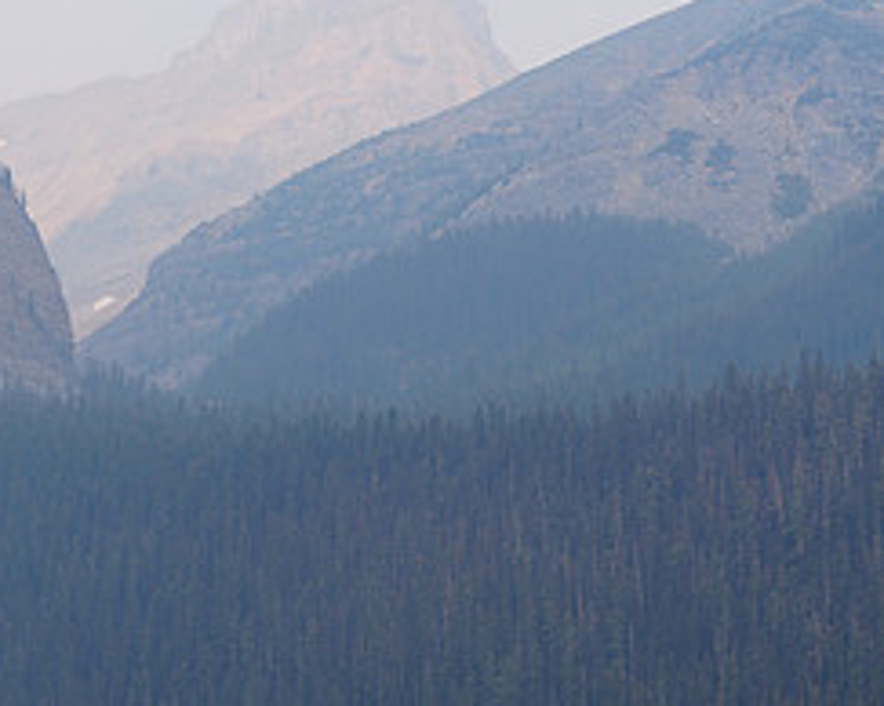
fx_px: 4104
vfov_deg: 9.8
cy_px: 542
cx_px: 187
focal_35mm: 157
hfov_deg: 12.2
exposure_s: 1/200
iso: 100
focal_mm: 70
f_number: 5.6
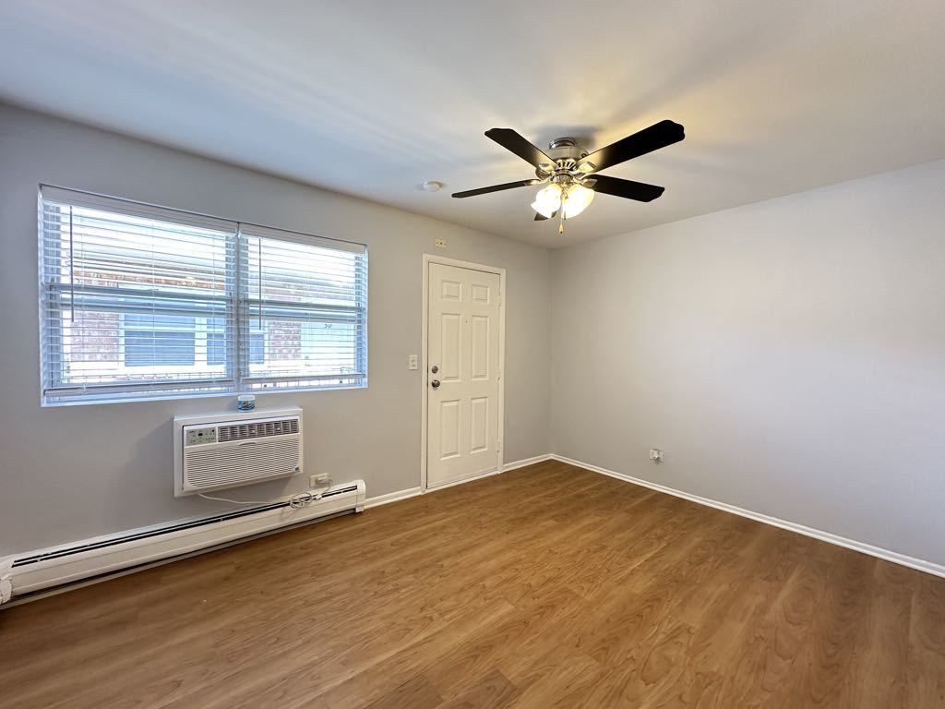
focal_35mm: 14
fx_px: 382
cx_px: 472
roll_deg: -0.6
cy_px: 354
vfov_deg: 85.7
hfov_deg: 102.1
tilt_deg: -1.3
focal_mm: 2.22
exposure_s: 1/60
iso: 160
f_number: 2.2
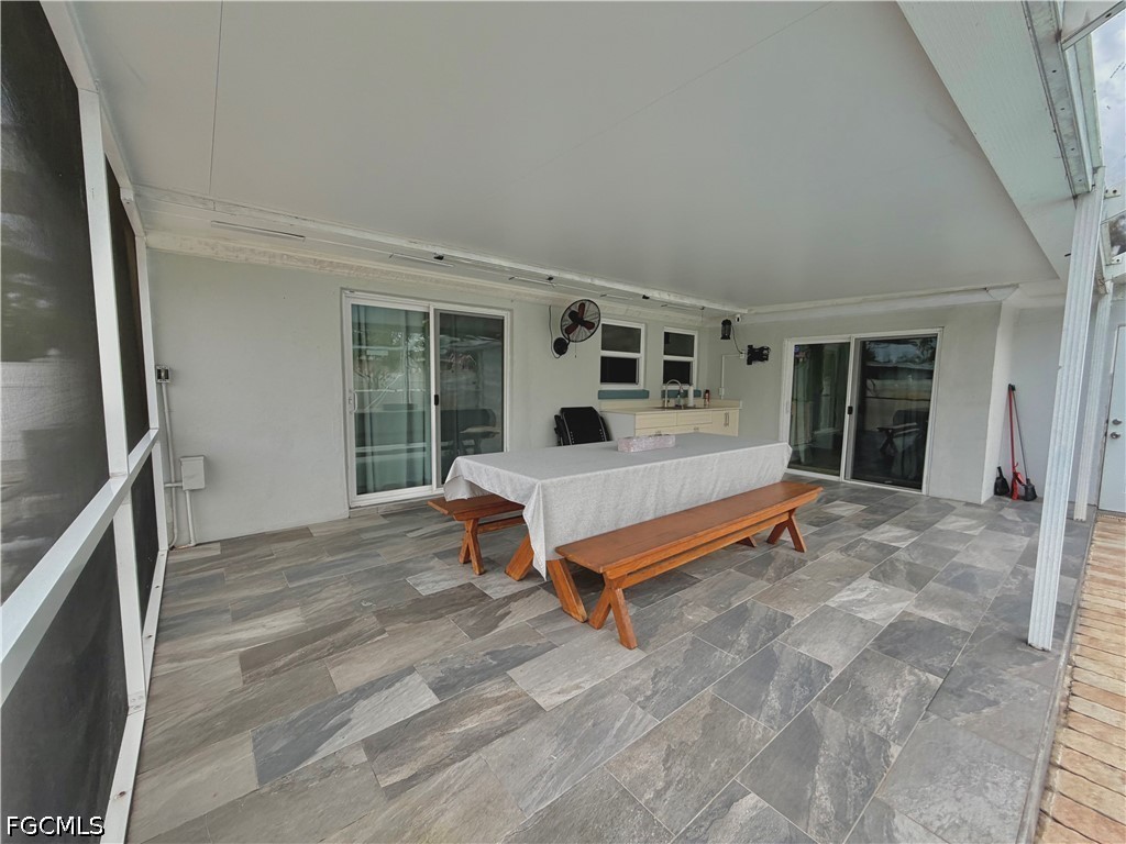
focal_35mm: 14
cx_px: 563
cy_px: 422
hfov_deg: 102.1
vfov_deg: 85.7
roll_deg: -0.4
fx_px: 455
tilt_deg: -4.6
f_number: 2.2
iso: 80
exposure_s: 1/121
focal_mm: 2.22
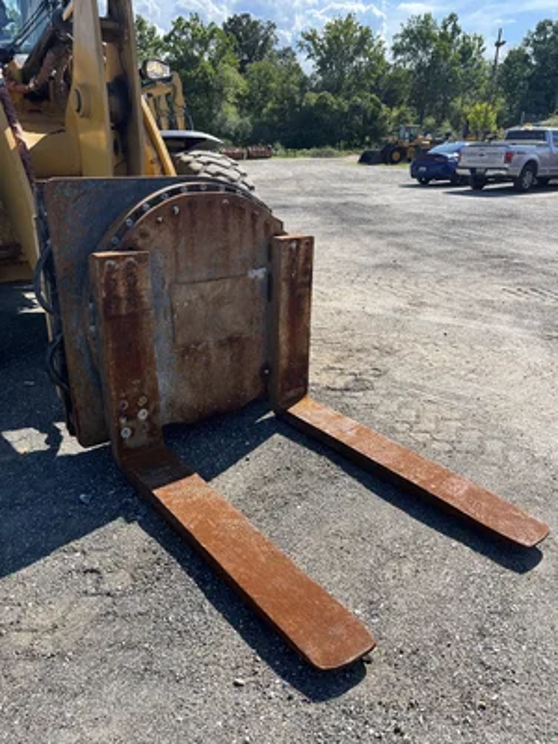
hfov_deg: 53.1
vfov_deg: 67.3
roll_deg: -0.5
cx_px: 279
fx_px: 559
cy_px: 372
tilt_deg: -21.8
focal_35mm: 26
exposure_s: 1/2222
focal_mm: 5.1
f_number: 1.6
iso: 50
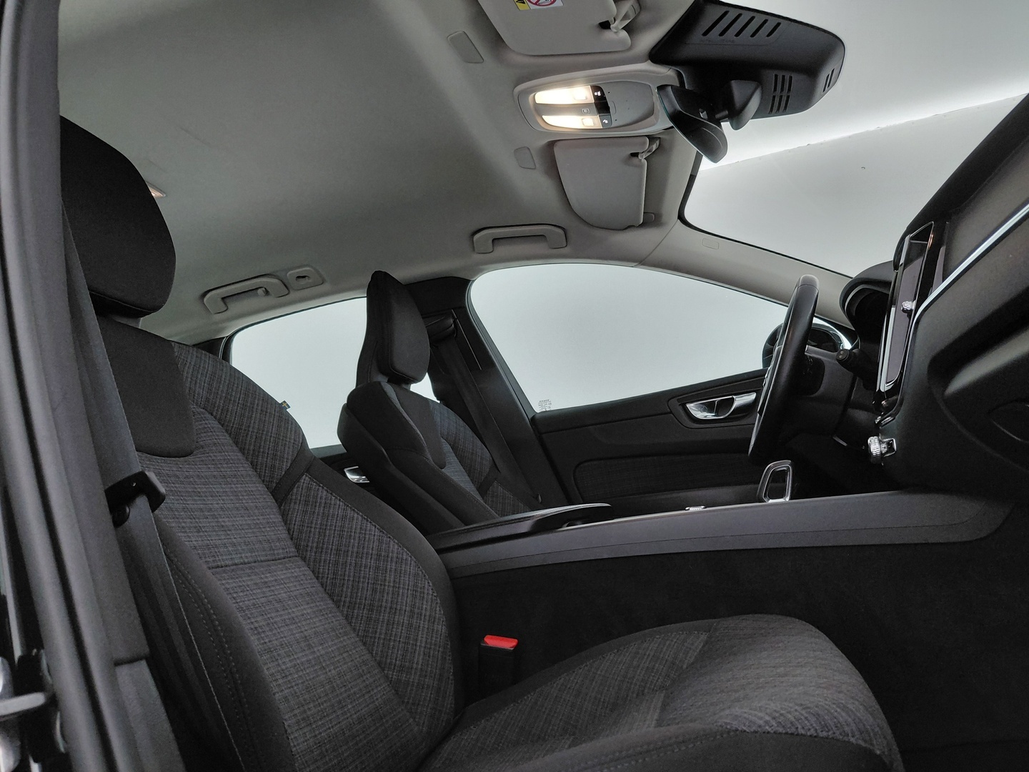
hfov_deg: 69.4
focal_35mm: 25
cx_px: 514
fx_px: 743
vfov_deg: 54.9
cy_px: 386
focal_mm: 4.69
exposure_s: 1/60
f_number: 1.8
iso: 250
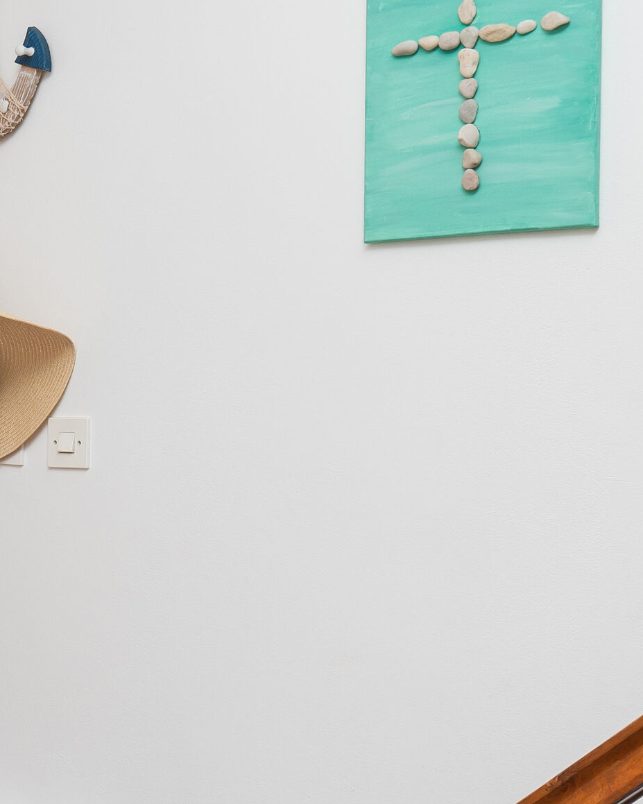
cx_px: -199
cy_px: 541
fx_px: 1618
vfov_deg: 27.7
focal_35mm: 68
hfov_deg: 20.5
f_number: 8
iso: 200
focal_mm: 20
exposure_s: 1/80
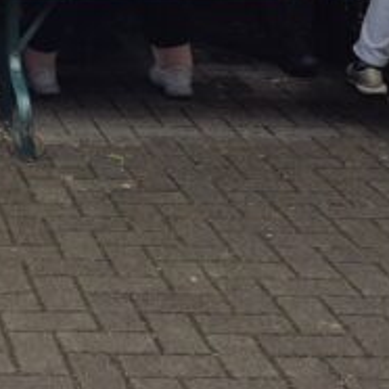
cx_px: -324
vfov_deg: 13.4
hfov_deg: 13.8
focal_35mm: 112
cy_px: -381
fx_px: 1424
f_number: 1.8
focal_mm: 5.4
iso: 25
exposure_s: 1/207
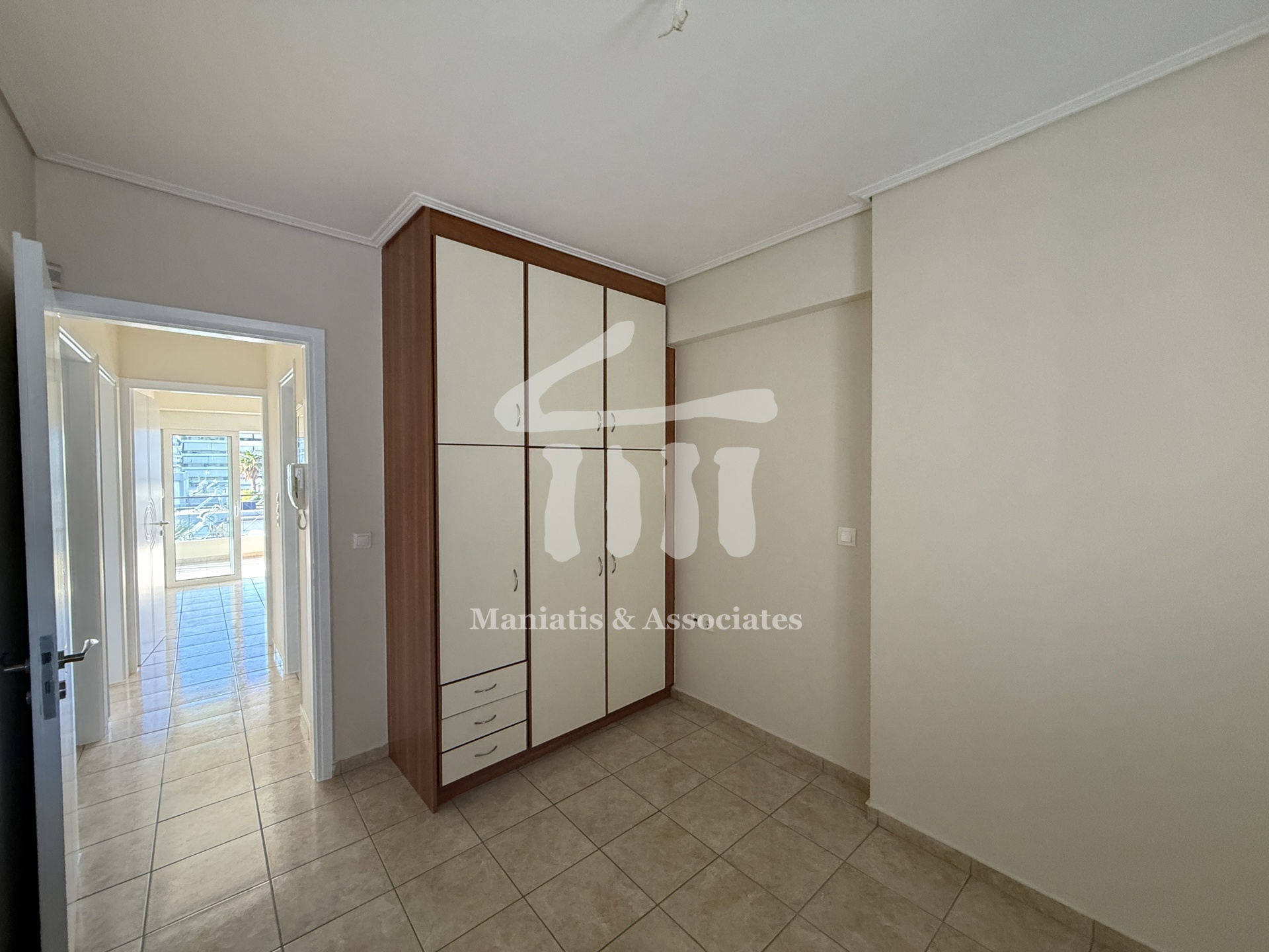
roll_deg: -0.4
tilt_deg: -0.4
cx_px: 634
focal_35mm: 14
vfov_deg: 85.7
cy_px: 476
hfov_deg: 102.1
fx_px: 513
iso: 400
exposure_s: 1/60
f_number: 2.2
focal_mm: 2.22
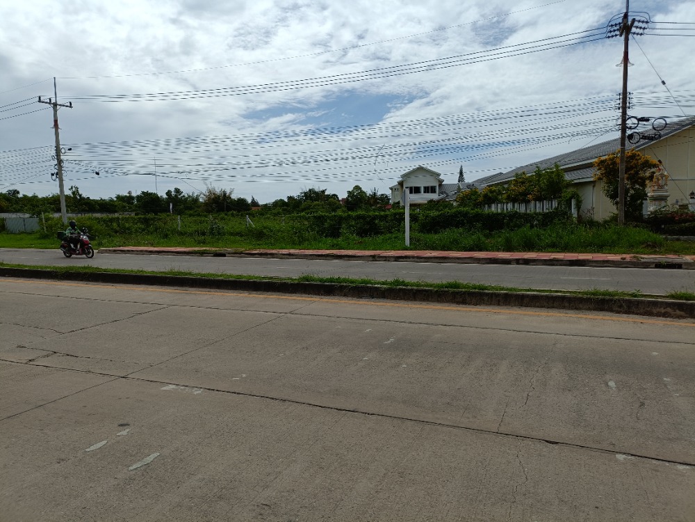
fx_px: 502
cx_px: 348
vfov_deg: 54.9
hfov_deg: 69.4
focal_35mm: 25
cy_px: 261
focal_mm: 4.7
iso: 103
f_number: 1.7
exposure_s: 1/1686
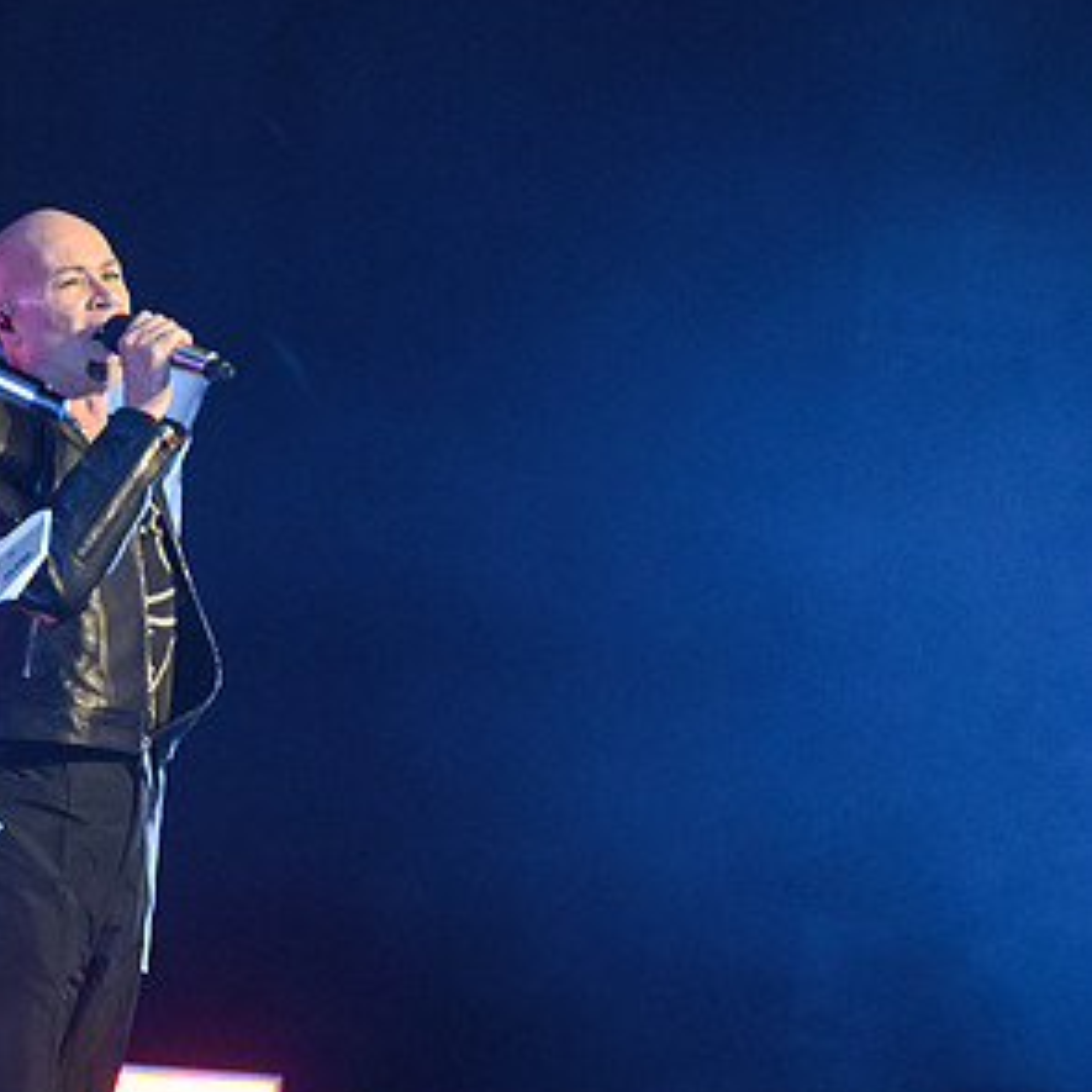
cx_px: -33
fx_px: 15989
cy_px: 469
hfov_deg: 3.9
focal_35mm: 448
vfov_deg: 3.9
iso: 4000
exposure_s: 1/250
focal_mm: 220
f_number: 5.3
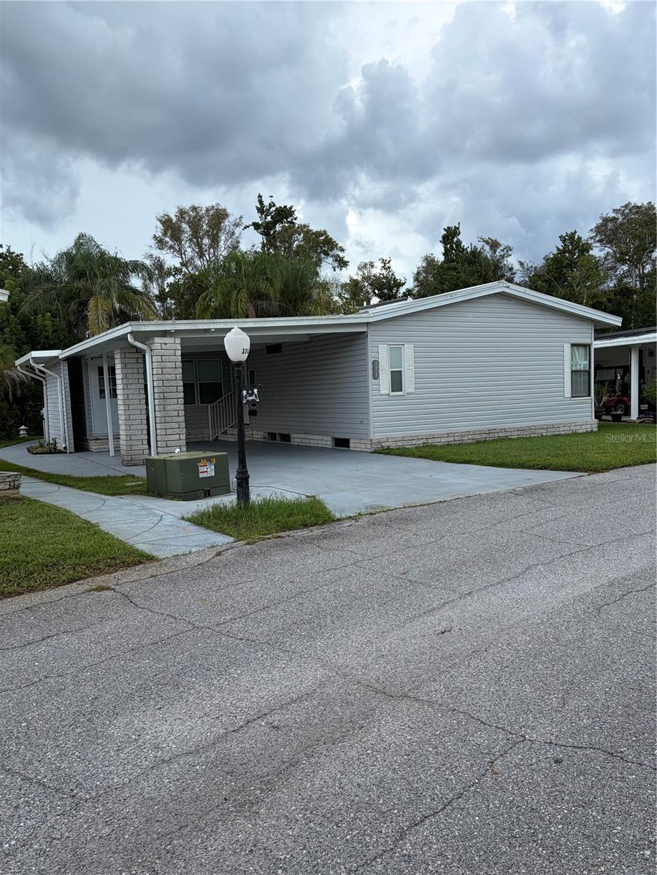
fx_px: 658
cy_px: 438
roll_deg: +2.4
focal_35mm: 26
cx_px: 328
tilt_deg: -4.2
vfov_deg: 67.3
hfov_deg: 53.1
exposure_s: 1/1706
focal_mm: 5.96
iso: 50
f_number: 1.6
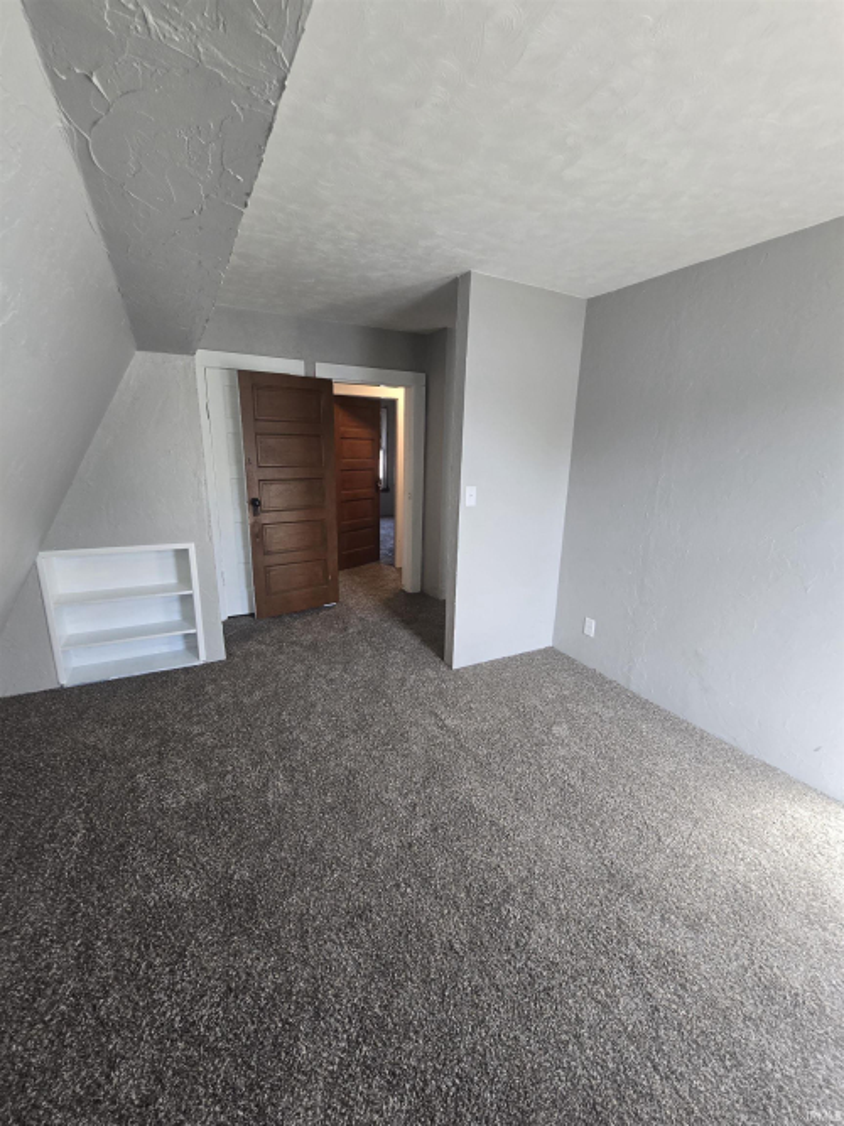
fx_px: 423
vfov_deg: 106.2
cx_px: 422
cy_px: 563
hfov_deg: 89.9
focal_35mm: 13
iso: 100
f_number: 2.2
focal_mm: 2.2
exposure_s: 1/60
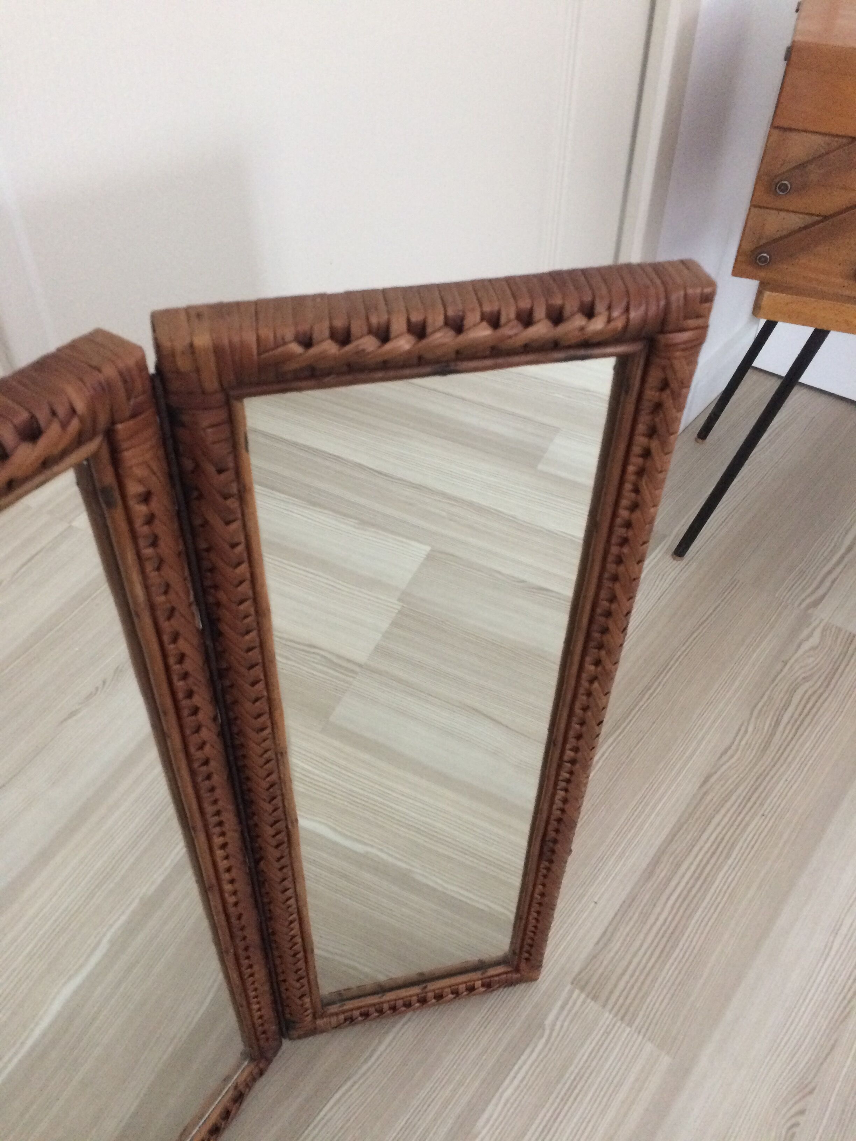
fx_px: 956
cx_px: 428
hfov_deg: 48.2
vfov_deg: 61.7
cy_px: 570
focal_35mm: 29
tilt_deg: -45.5
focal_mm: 4.15
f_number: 2.2
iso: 320
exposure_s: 1/33
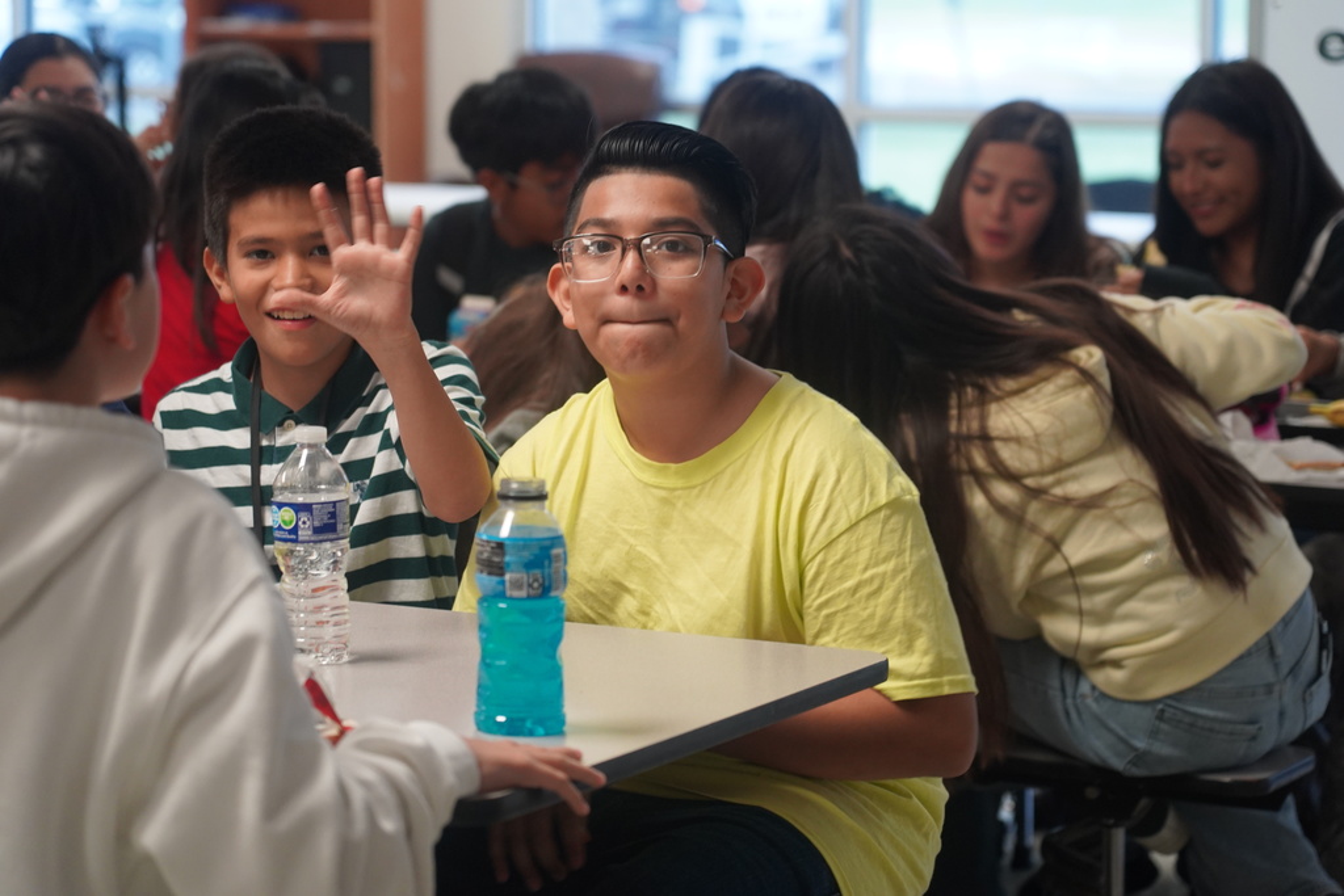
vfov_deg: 13.0
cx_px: 672
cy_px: 448
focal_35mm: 105
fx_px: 3920
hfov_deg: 19.5
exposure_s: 1/160
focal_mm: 105
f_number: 4
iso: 2000
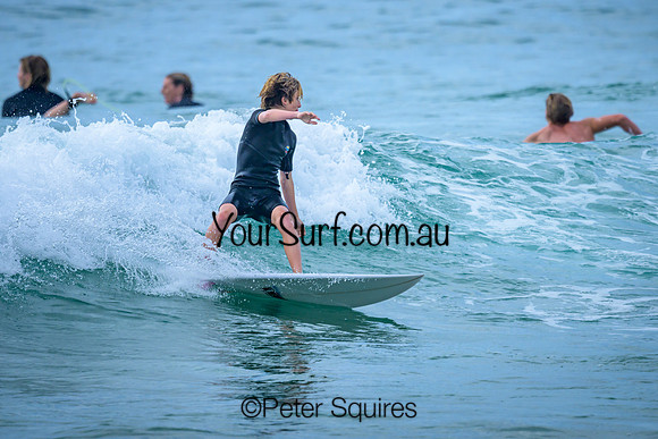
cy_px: 167
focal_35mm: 1073
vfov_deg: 1.3
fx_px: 19616
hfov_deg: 1.9
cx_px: 302
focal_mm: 800
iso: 400
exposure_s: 1/3200
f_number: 6.3
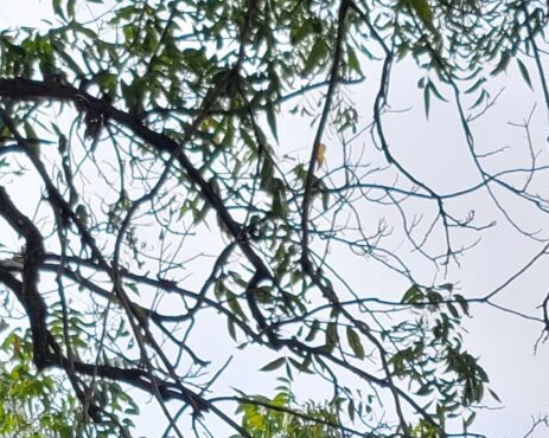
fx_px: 2193
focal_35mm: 135
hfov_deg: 14.1
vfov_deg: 10.3
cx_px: 513
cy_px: 933
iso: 20
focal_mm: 7
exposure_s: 1/399
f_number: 1.8
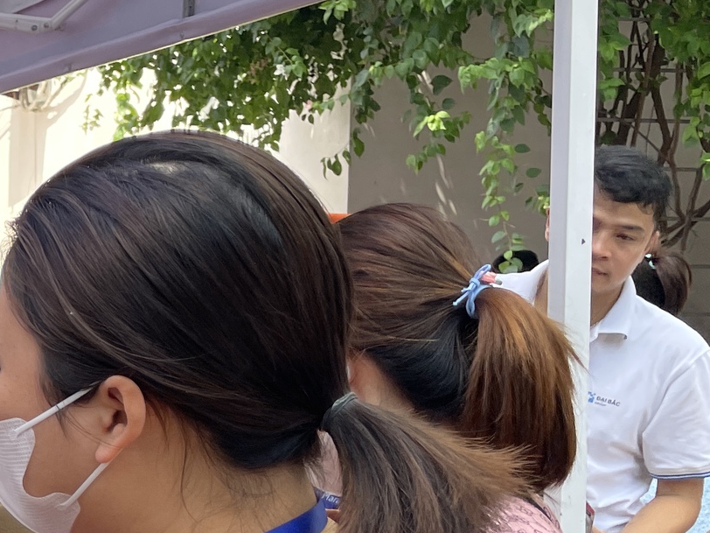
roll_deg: +0.5
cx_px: -296
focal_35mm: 82
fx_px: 1682
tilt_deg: -6.5
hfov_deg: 20.9
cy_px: 421
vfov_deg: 17.8
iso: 32
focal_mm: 4.2
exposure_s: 1/403
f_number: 1.6
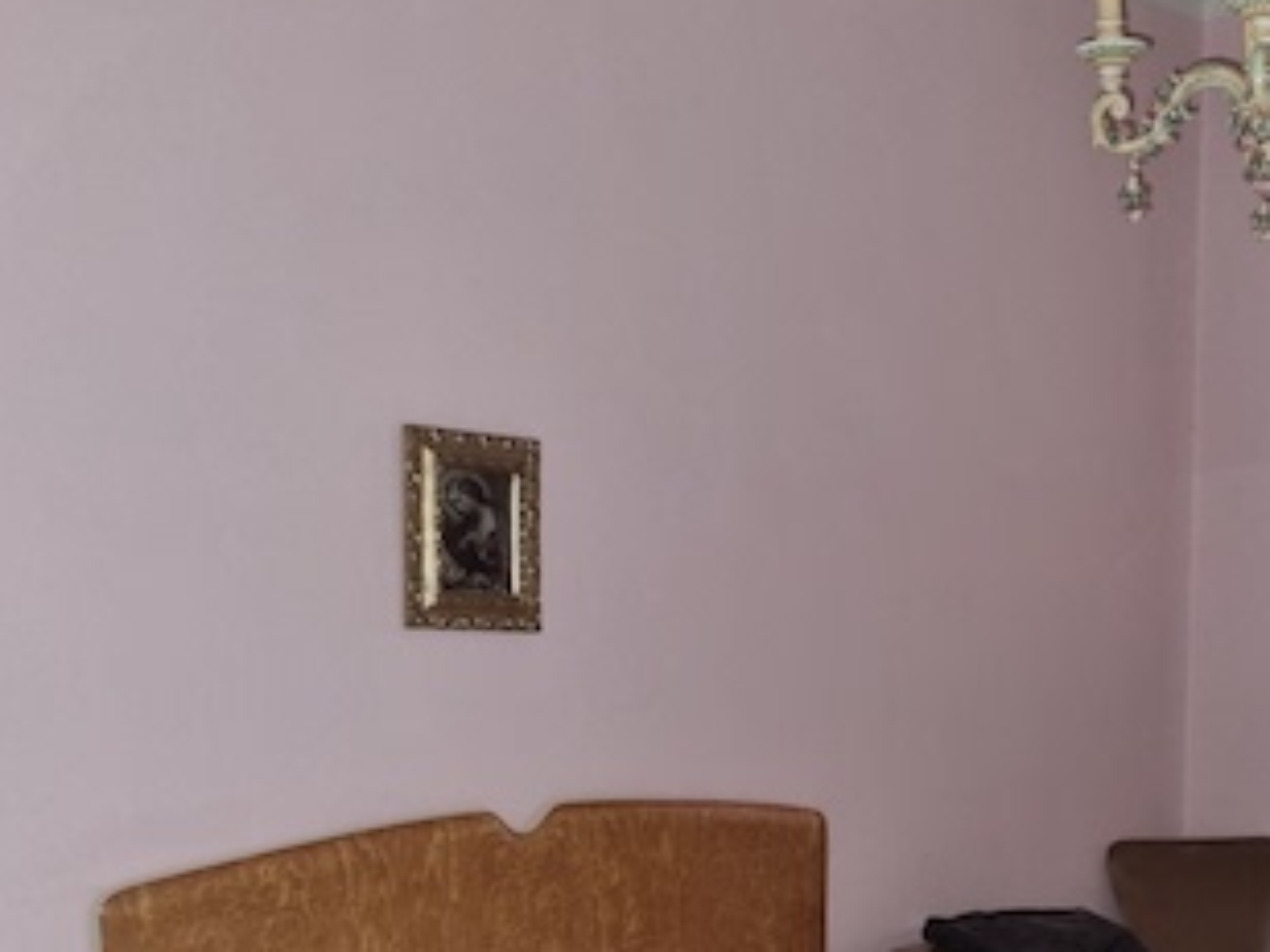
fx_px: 1981
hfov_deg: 34.7
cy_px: 952
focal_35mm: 54
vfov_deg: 25.7
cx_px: 977
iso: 134
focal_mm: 5.4
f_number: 1.8
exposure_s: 1/10
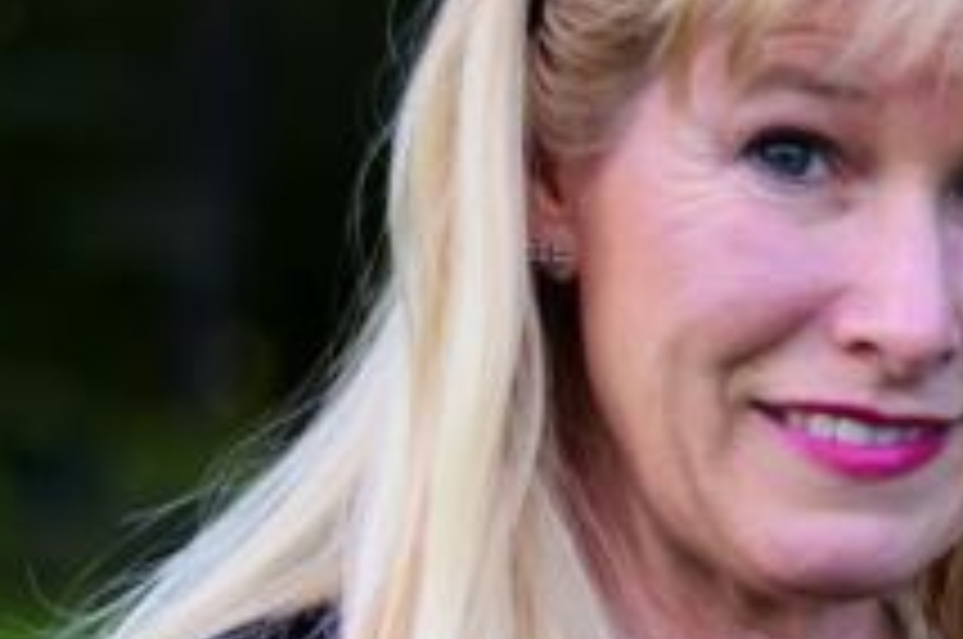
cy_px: 502
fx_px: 5983
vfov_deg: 6.1
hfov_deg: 9.0
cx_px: 1382
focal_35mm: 224
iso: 200
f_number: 1.8
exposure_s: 1/1000
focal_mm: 50
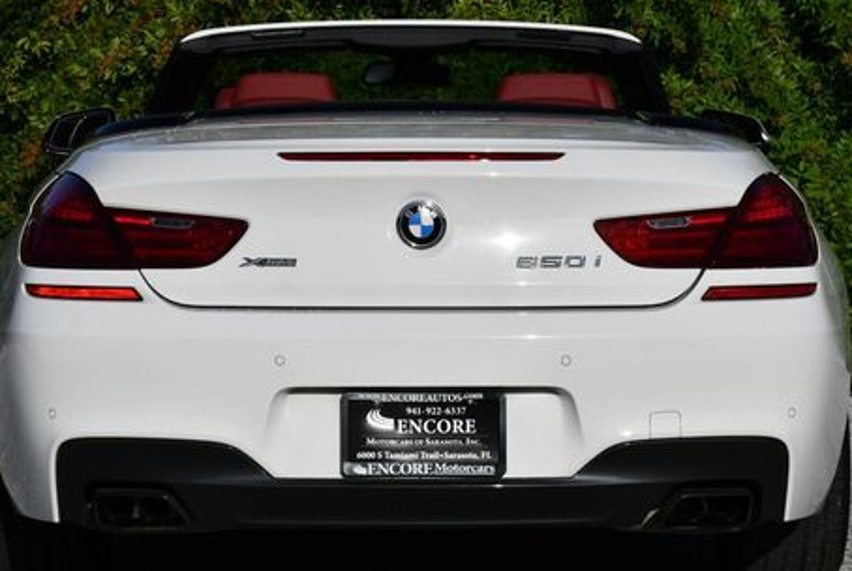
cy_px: 255
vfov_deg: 11.1
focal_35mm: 124
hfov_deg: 16.5
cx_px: 402
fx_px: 2938
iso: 100
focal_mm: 44
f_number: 10
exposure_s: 1/400
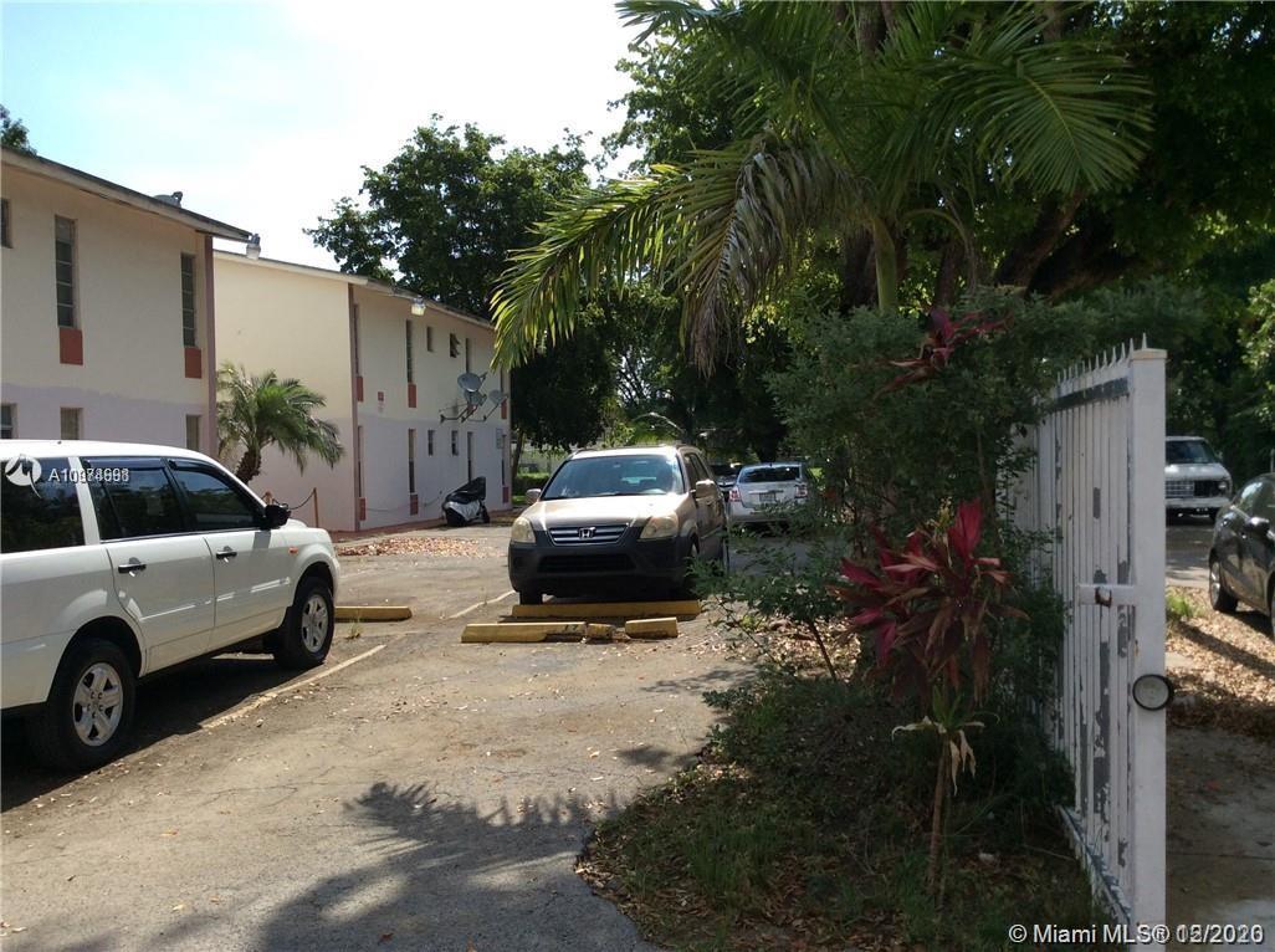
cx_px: 638
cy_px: 476
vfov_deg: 44.0
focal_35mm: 32
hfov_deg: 56.9
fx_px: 1177
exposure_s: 1/1300
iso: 32
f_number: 2.4
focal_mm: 3.3
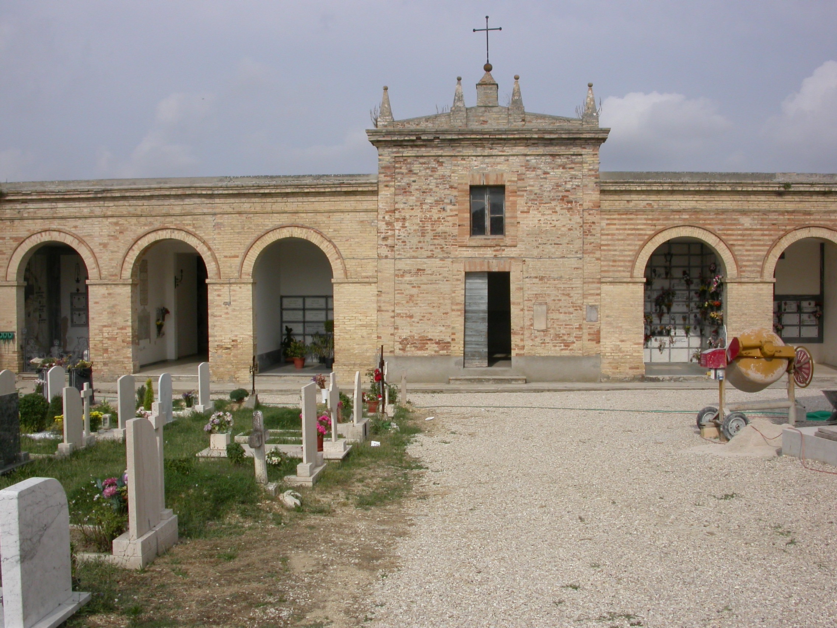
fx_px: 919
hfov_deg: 49.0
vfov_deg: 37.7
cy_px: 314
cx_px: 418
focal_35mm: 38
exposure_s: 1/492
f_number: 7.5
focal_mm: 7.85
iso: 100
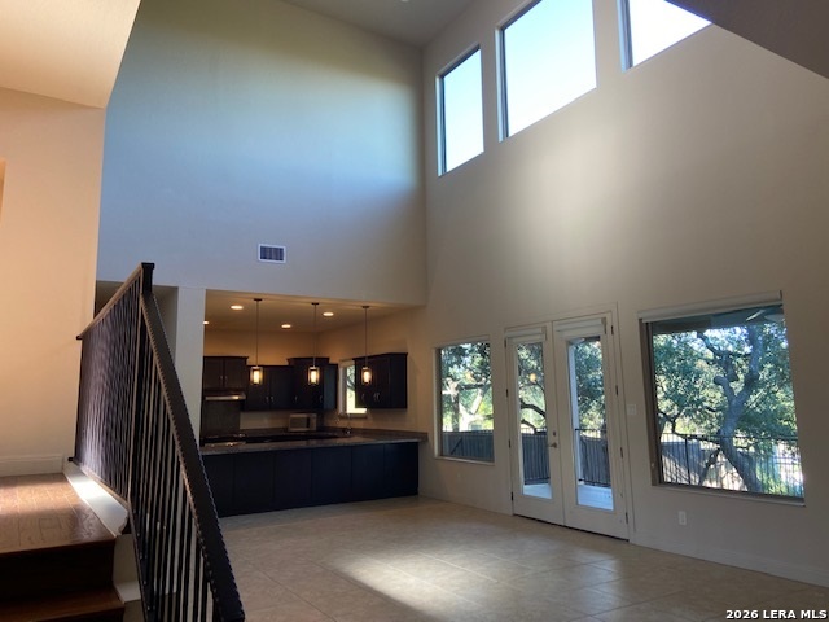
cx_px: 414
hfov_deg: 67.3
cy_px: 311
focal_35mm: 26
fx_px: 623
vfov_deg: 53.1
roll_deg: +0.9
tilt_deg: +9.3
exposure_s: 1/60
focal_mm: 4.25
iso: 64
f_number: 1.8
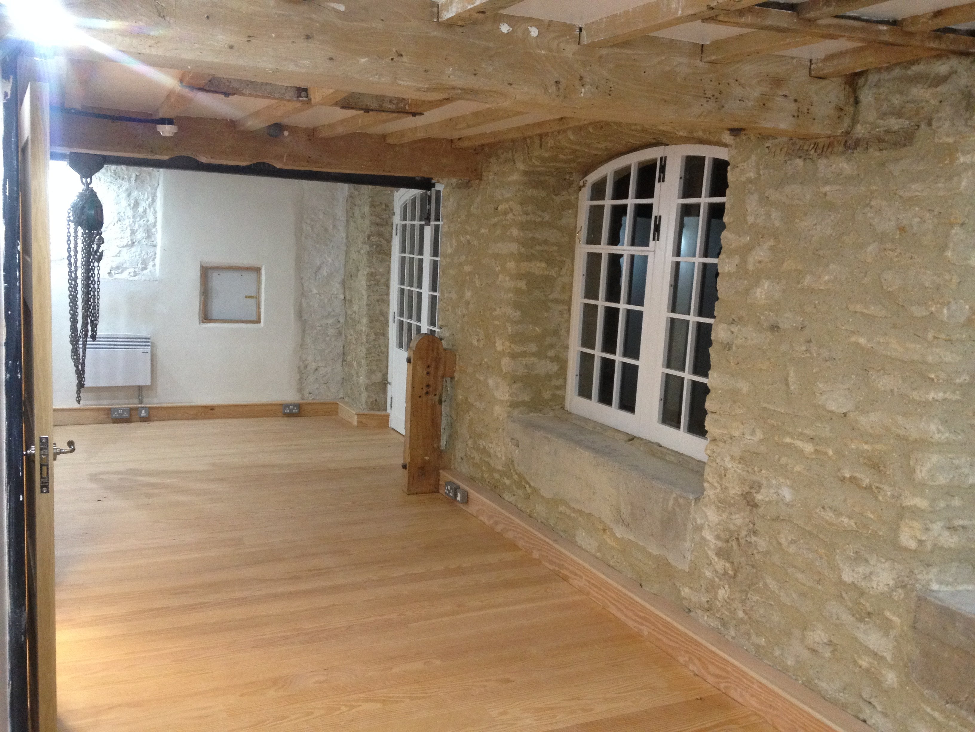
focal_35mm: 35
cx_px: 488
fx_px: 986
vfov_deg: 40.7
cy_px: 366
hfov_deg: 52.6
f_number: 2.4
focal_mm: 4.28
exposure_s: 1/20
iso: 200
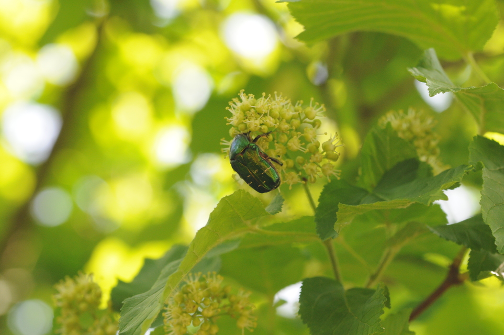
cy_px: 168
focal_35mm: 158
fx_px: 2203
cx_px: 252
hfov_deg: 13.1
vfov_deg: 8.7
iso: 640
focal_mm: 105
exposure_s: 1/125
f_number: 11
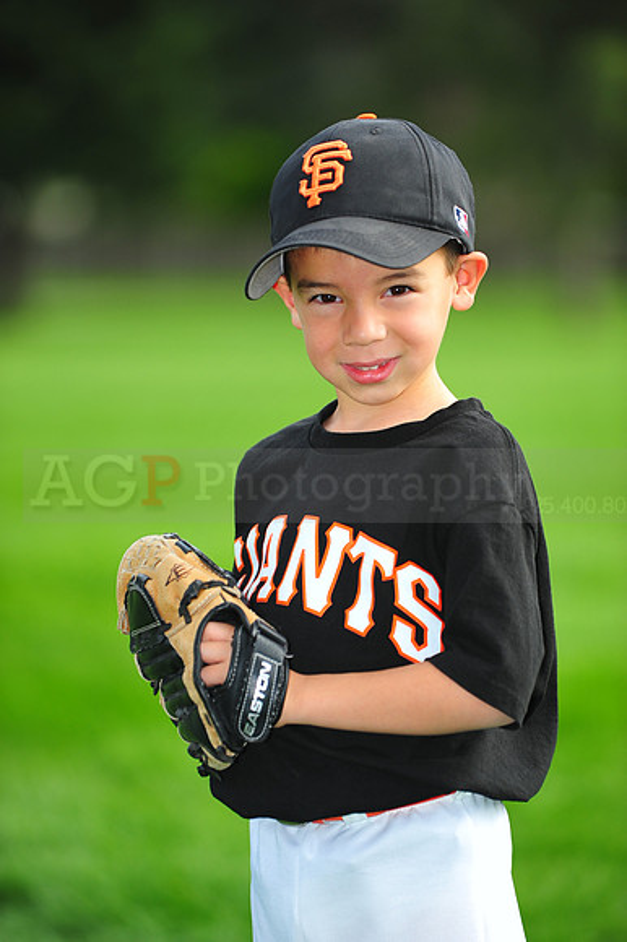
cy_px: 471
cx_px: 314
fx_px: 5231
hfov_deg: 6.9
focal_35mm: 200
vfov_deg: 10.3
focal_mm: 200
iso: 400
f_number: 4
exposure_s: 1/1250
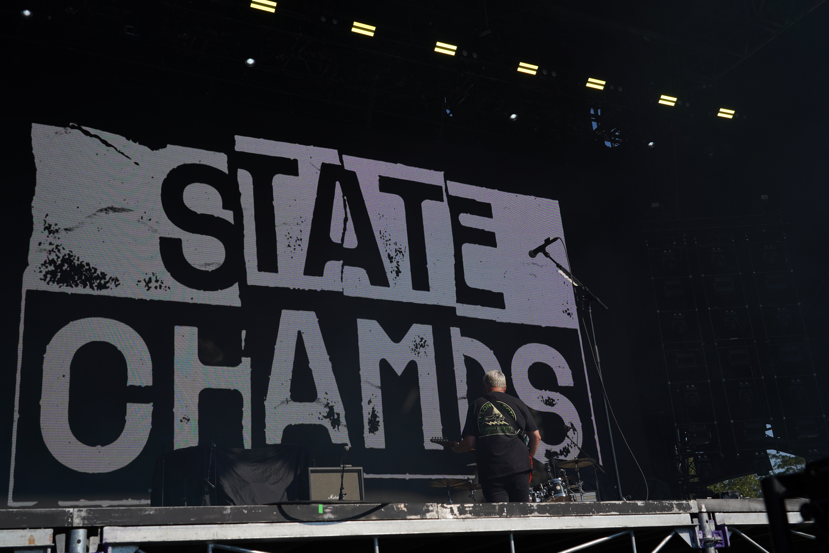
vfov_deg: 33.4
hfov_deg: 48.5
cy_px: 276
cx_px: 414
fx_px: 921
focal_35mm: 40
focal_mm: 40
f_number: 8
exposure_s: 1/800
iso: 100
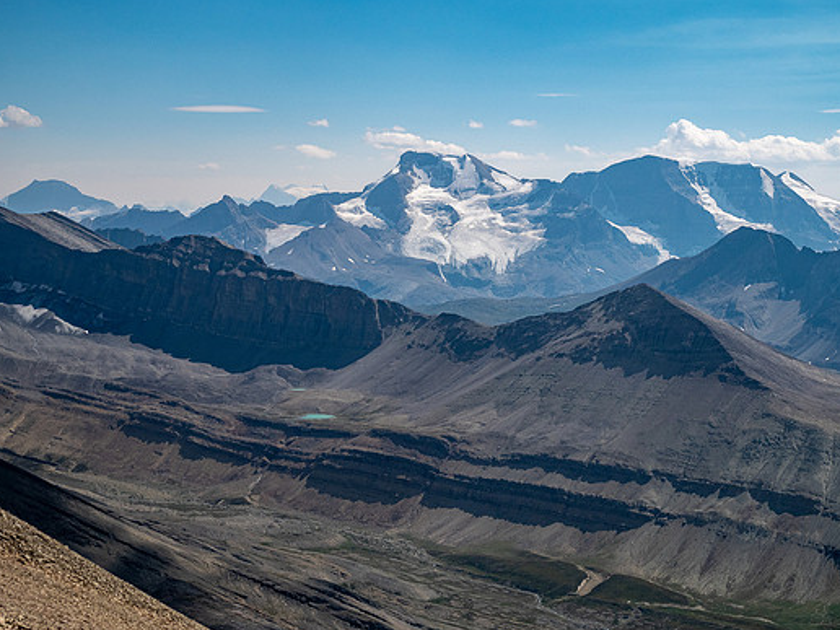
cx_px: 462
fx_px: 1747
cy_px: 299
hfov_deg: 27.0
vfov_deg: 20.4
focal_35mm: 72
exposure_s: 1/400
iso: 200
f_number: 9
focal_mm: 32
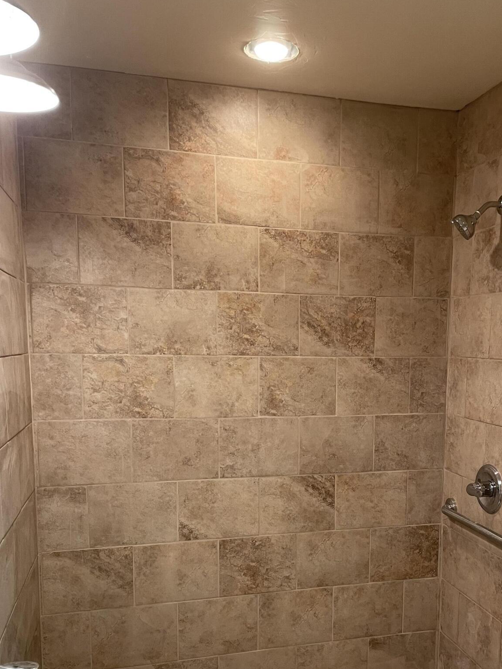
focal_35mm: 34
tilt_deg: -7.5
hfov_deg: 41.4
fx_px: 657
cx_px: 327
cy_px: 426
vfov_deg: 53.2
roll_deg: -0.7
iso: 125
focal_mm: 4.2
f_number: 1.6
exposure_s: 1/60
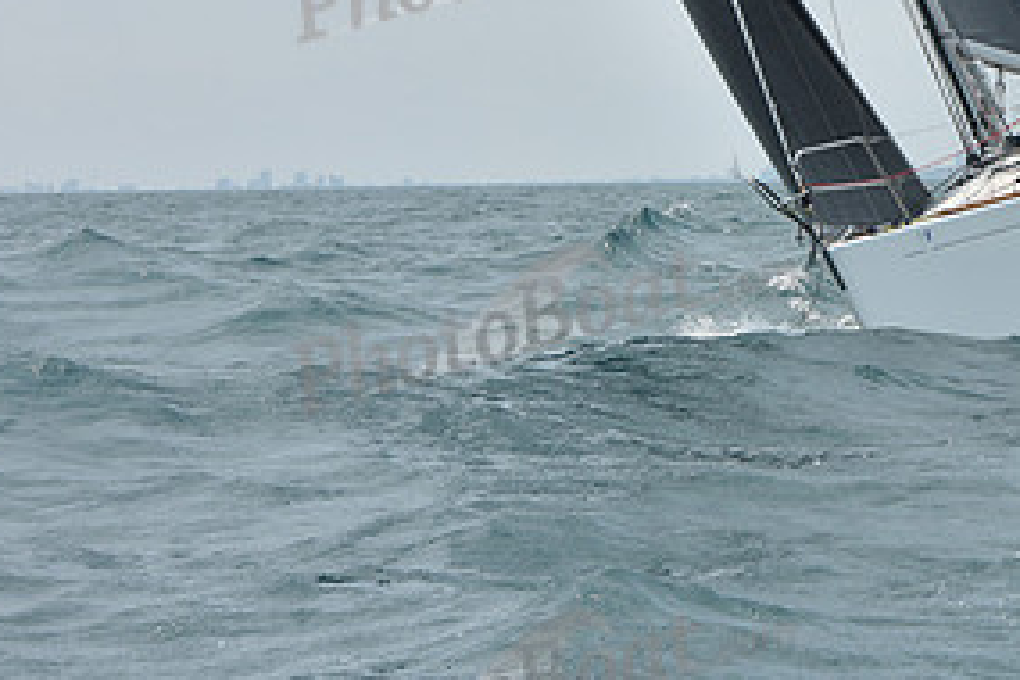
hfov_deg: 12.8
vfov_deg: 8.6
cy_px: 84
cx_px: 984
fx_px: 4505
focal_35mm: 159
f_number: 11
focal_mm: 78
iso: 250
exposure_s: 1/800
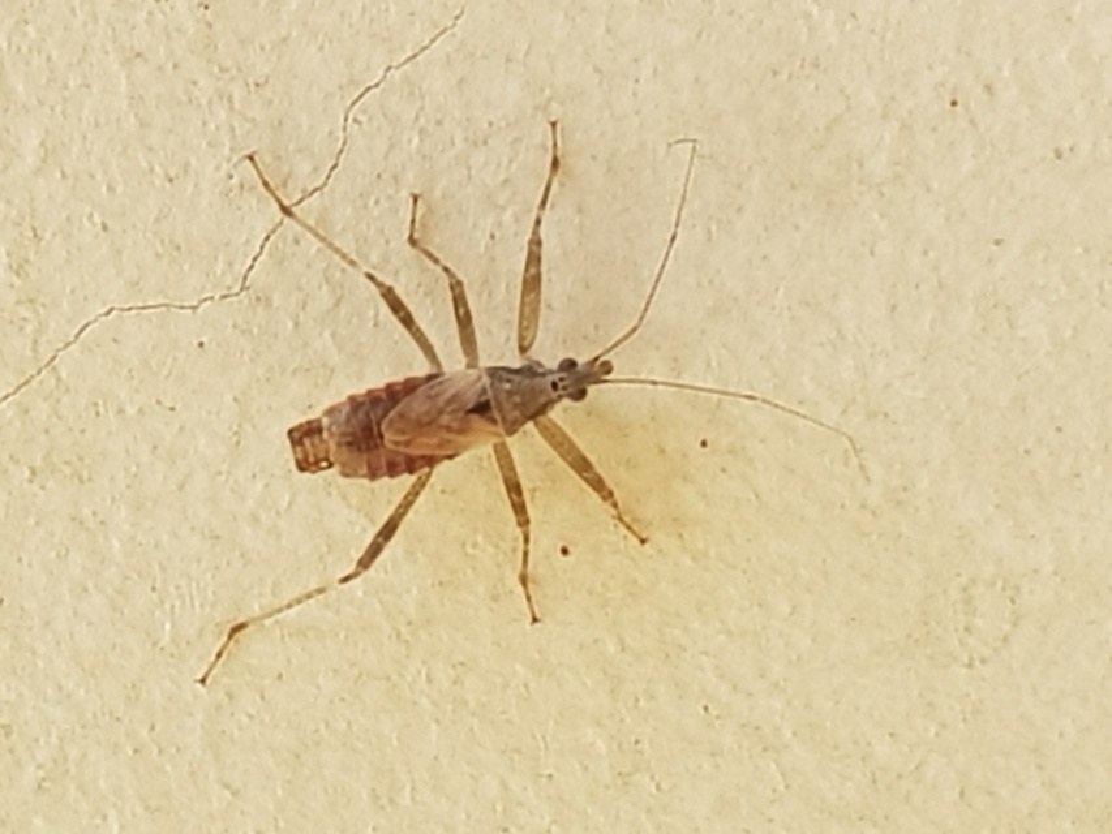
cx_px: 556
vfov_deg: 53.1
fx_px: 835
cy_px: 417
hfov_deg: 67.3
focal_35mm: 26
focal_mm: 4.2
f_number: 1.7
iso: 40
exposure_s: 1/160
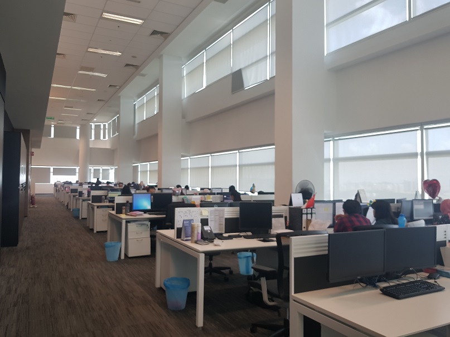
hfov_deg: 67.3
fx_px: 338
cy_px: 168
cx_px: 225
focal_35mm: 26
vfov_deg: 53.1
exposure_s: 1/50
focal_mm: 4.2
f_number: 1.7
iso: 100
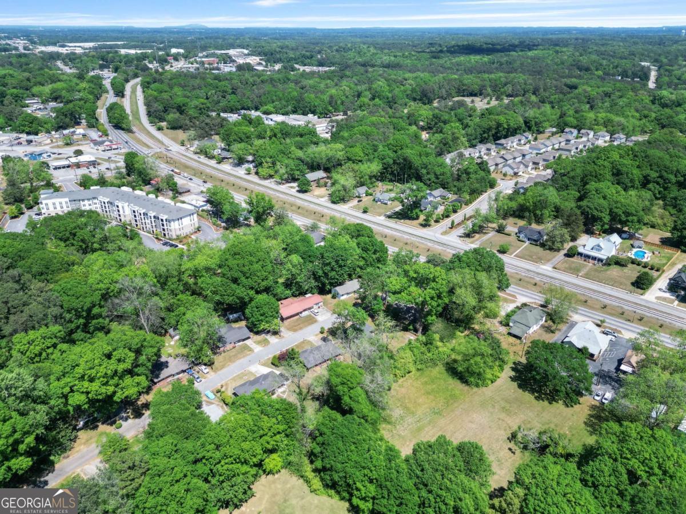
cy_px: 257
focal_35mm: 24
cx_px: 343
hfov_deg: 71.6
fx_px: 476
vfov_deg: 56.8
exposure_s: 1/2500
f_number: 1.7
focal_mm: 6.72
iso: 120
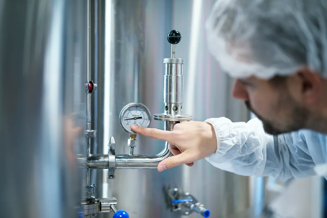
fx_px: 454
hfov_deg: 39.6
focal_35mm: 50
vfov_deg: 27.0
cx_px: 164
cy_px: 109
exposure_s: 1/200
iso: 500
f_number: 1.8
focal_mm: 50
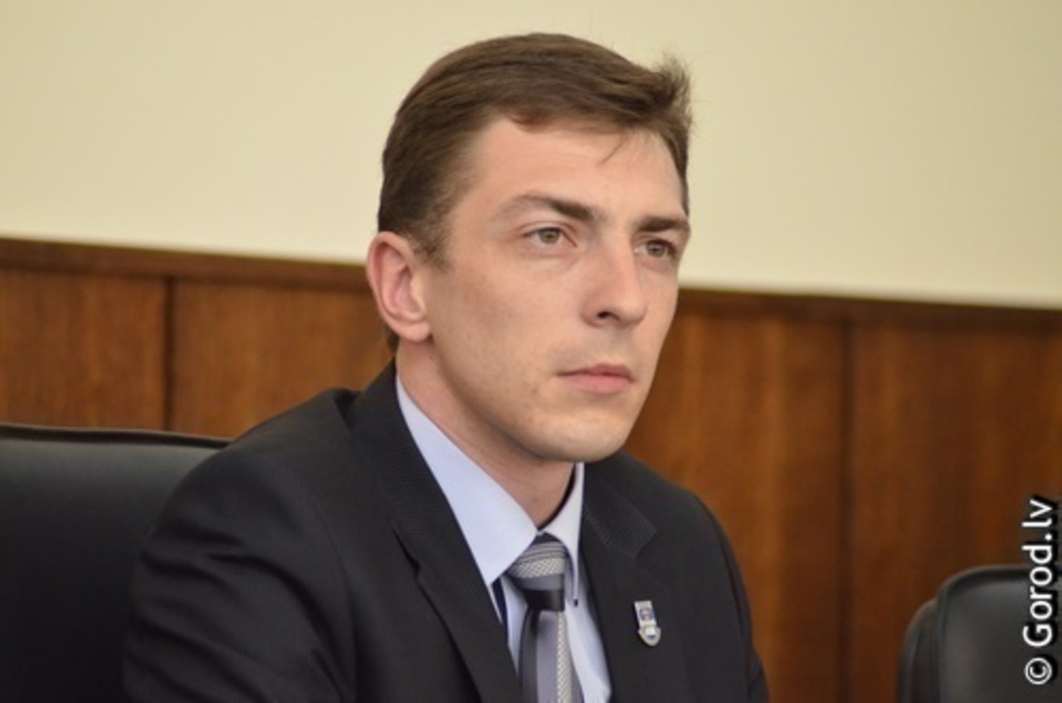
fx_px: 8829
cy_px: 352
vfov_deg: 4.6
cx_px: 531
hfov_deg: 6.9
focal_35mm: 300
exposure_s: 1/250
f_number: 4.8
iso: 3200
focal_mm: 200
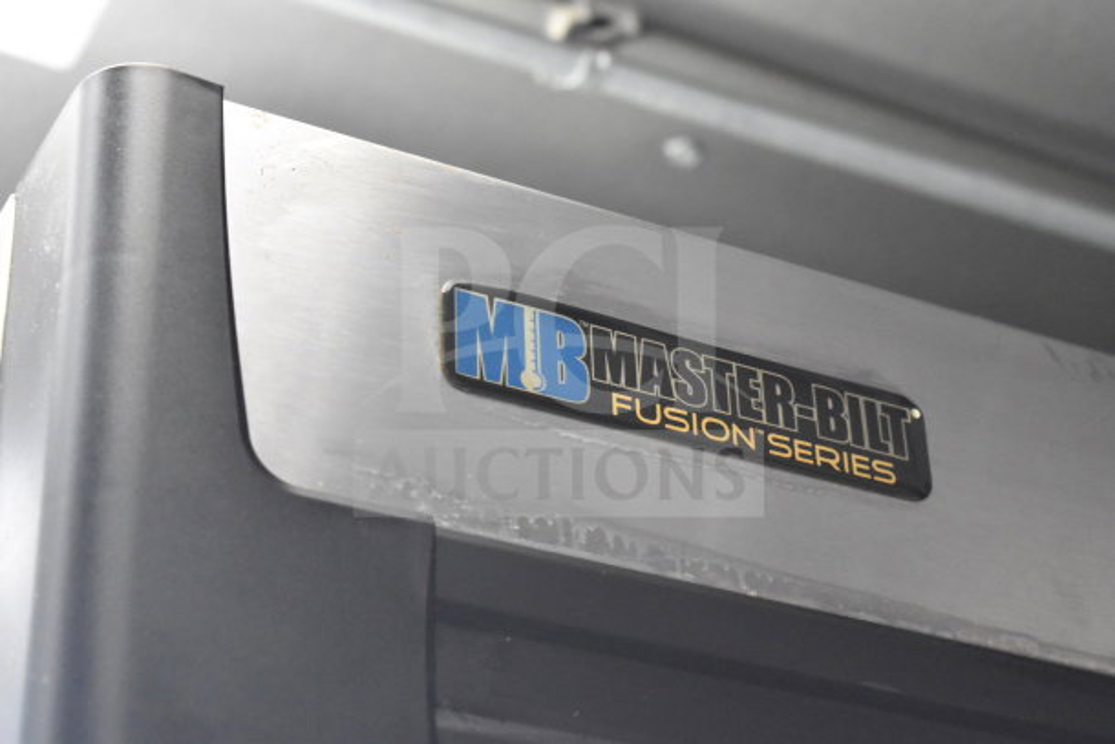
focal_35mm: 82
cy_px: 372
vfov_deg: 16.6
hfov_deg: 24.6
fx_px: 2556
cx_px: 558
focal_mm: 55
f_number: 5.6
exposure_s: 1/100
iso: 5600
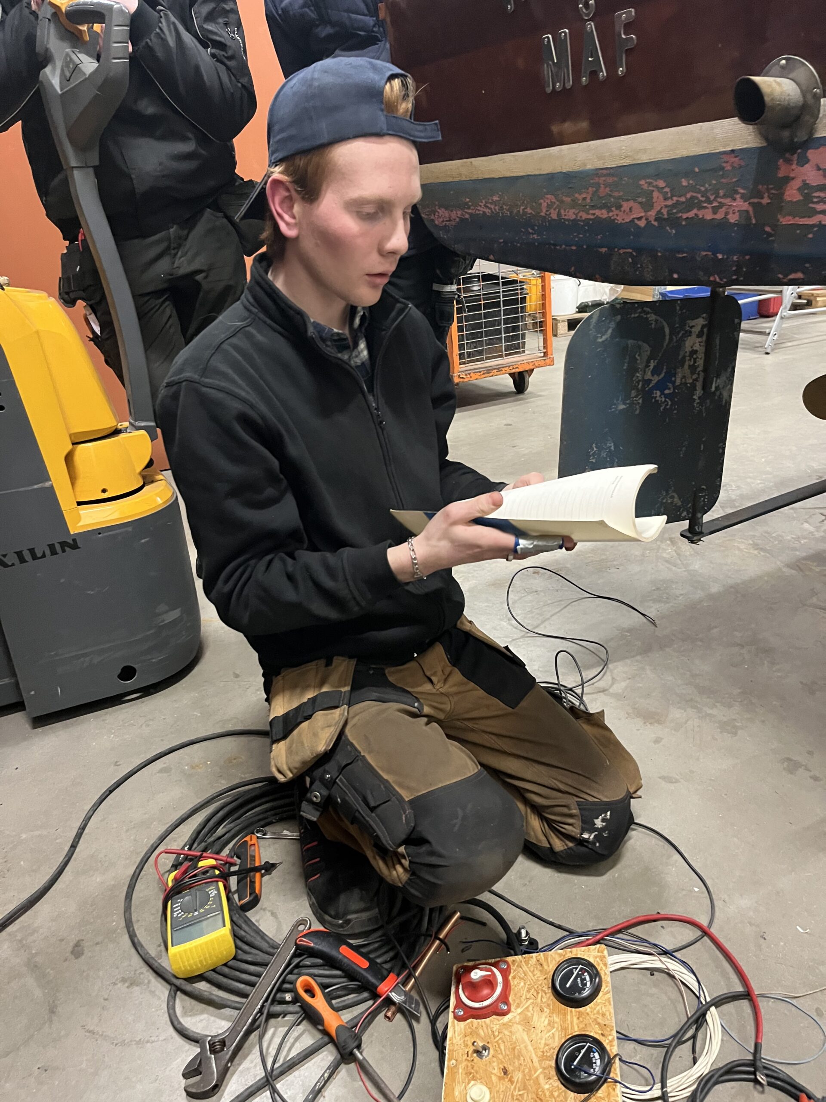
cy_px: 551
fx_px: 827
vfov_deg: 67.3
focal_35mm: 26
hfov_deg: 53.1
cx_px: 413
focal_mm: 5.1
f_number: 1.6
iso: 500
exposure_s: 1/33
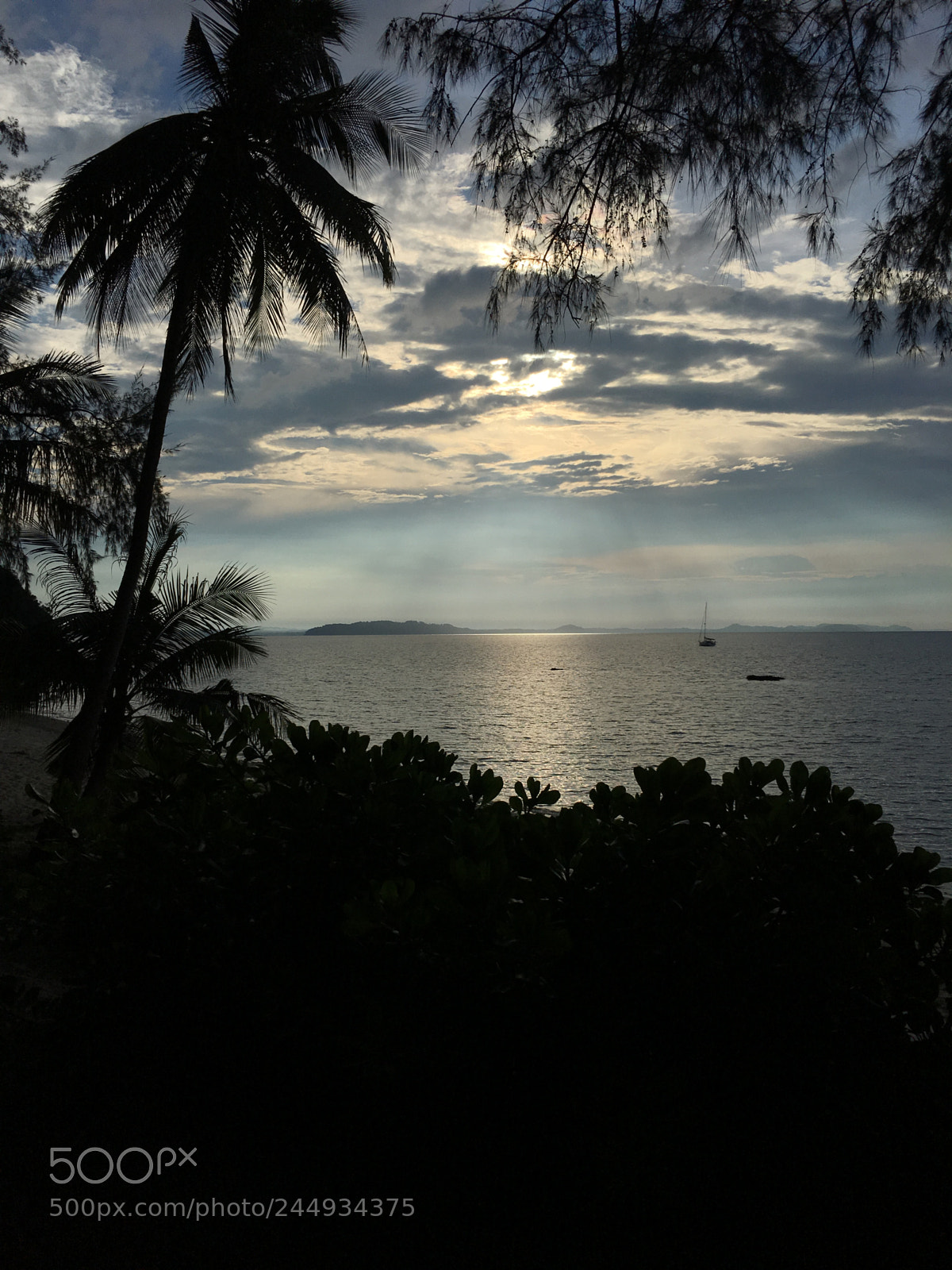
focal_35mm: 29
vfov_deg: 61.7
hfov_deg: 48.2
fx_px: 1063
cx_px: 476
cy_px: 635
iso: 25
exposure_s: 1/8547
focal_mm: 4.15
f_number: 2.2
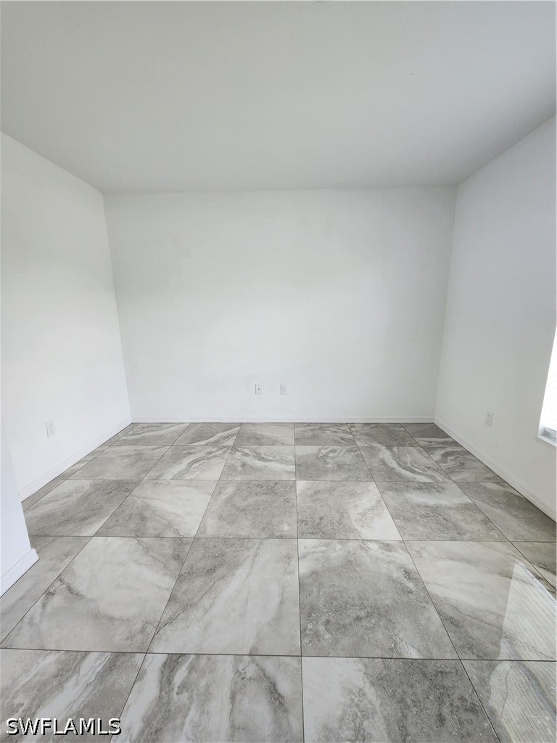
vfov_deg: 106.2
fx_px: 279
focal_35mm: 13
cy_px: 372
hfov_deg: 89.9
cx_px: 278
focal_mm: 2.2
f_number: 2.2
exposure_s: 1/60
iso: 160
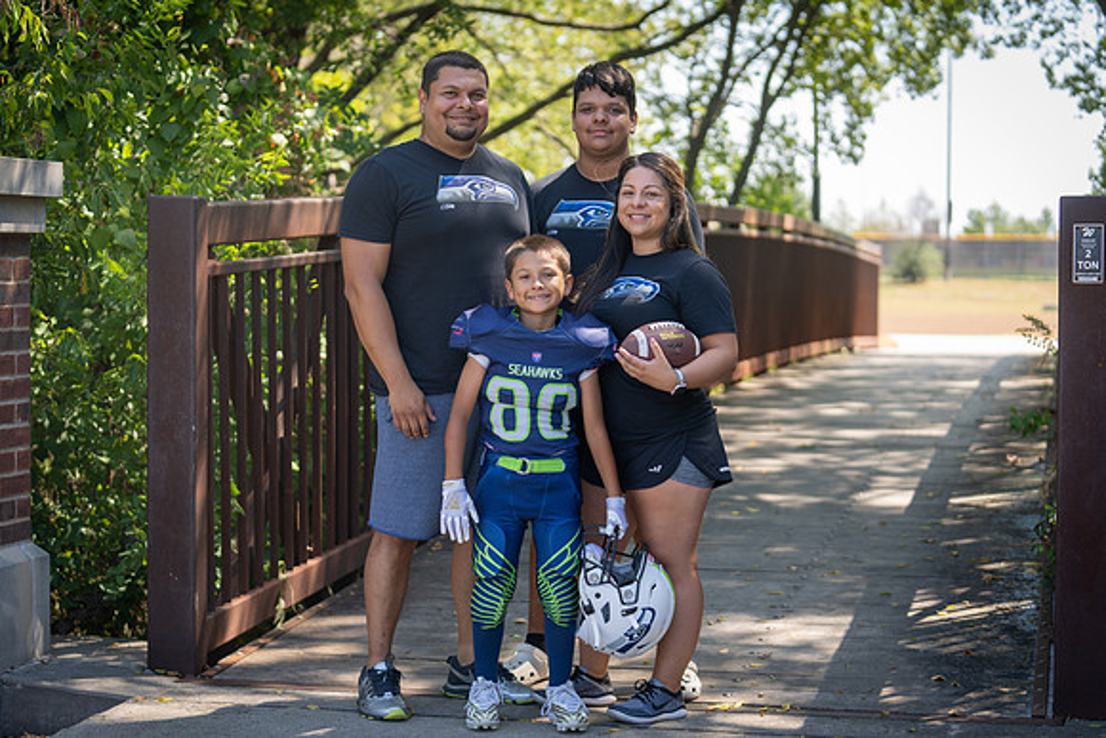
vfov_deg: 19.5
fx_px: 2151
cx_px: 553
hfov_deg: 28.8
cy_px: 369
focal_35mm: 70
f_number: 2.8
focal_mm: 70
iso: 125
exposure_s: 1/320
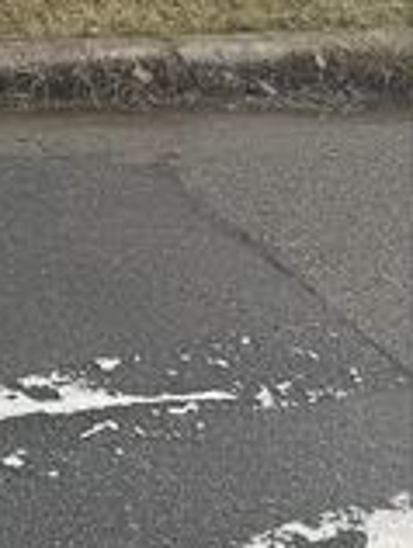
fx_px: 1602
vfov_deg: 15.4
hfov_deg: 12.6
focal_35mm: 101
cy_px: -564
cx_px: -451
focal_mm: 6.76
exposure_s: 1/3096
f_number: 1.78
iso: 80
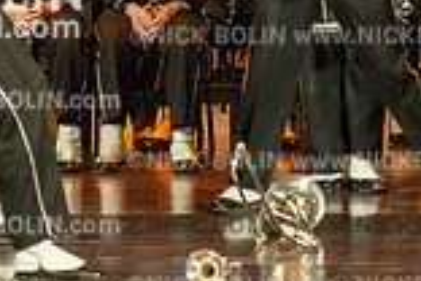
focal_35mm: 742
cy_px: -89
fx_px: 8677
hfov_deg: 2.8
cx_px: -89
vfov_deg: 1.9
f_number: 5.6
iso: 8000
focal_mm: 200
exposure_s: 1/320
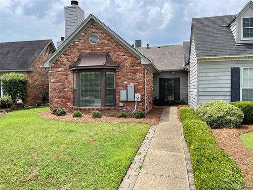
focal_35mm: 26
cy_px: 95
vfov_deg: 53.1
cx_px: 126
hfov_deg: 67.3
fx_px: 190
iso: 32
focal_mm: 4.2
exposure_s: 1/3509
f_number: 1.6
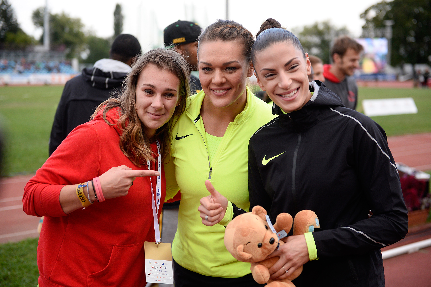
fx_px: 694
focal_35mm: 58
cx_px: 216
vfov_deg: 23.4
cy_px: 144
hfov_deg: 34.5
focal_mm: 58
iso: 500
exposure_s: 1/800
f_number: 3.2
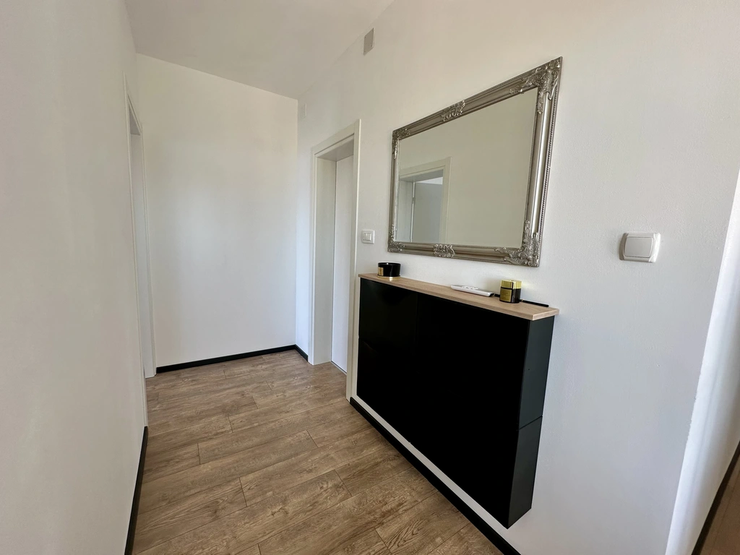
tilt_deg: -6.8
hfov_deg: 102.1
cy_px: 278
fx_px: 299
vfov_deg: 85.7
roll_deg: -2.3
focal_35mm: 14
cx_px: 370
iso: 100
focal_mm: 2.22
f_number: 2.2
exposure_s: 1/99
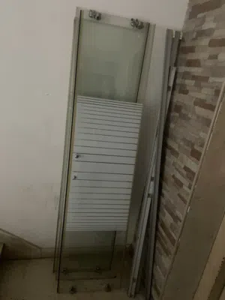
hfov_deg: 53.1
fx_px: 225
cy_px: 150
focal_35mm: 26
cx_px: 112
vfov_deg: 67.3
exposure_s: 1/30
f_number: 1.6
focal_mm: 4.2
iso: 1000
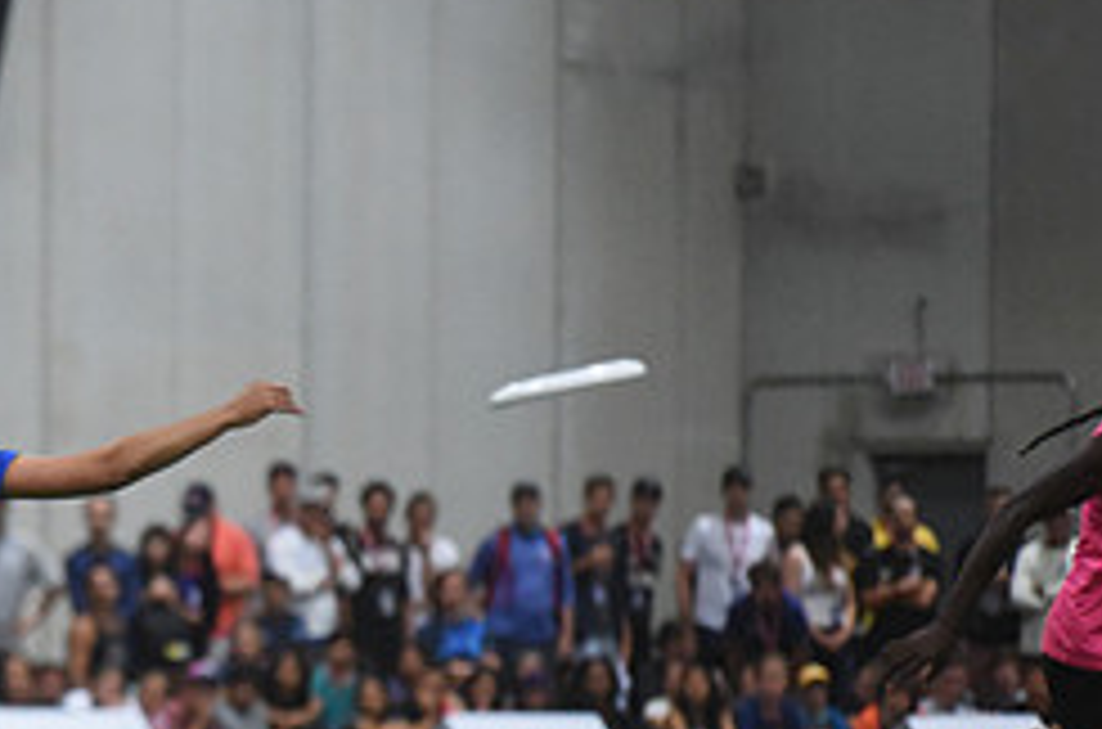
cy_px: 511
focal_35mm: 474
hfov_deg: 4.3
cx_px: -180
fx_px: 14472
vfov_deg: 2.9
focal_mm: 200
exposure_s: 1/500
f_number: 2.8
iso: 10000
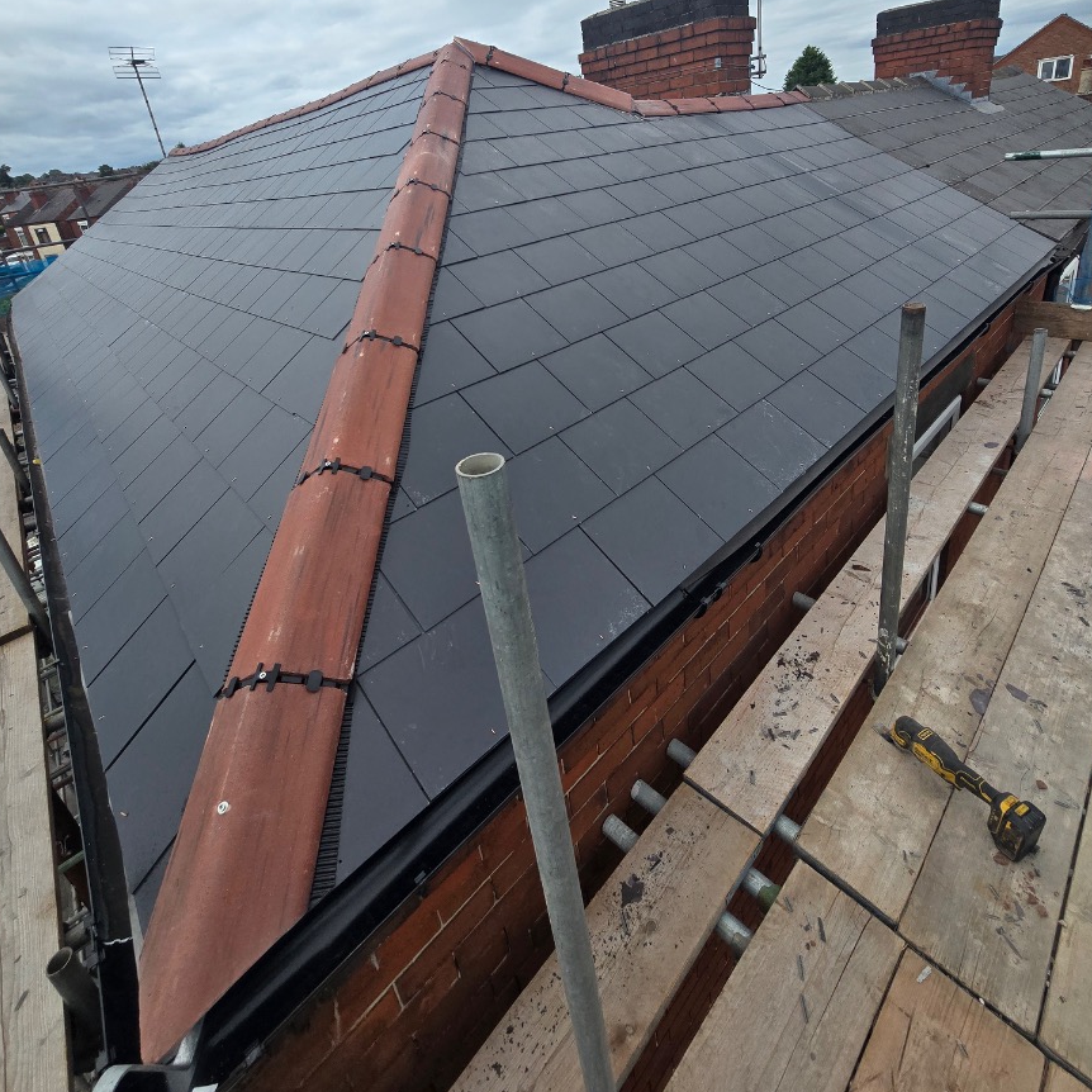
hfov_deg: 87.4
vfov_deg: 84.6
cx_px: 556
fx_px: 571
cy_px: 369
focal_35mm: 16
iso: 50
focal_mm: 2.2
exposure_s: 1/1930
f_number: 2.2
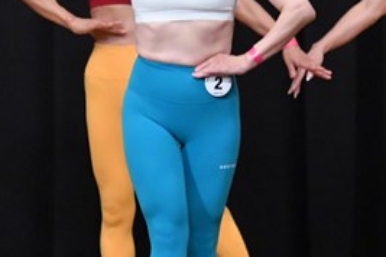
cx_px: -132
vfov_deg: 2.1
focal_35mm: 653
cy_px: 78
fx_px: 7001
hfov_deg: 3.2
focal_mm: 150
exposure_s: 1/400
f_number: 5.6
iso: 6400
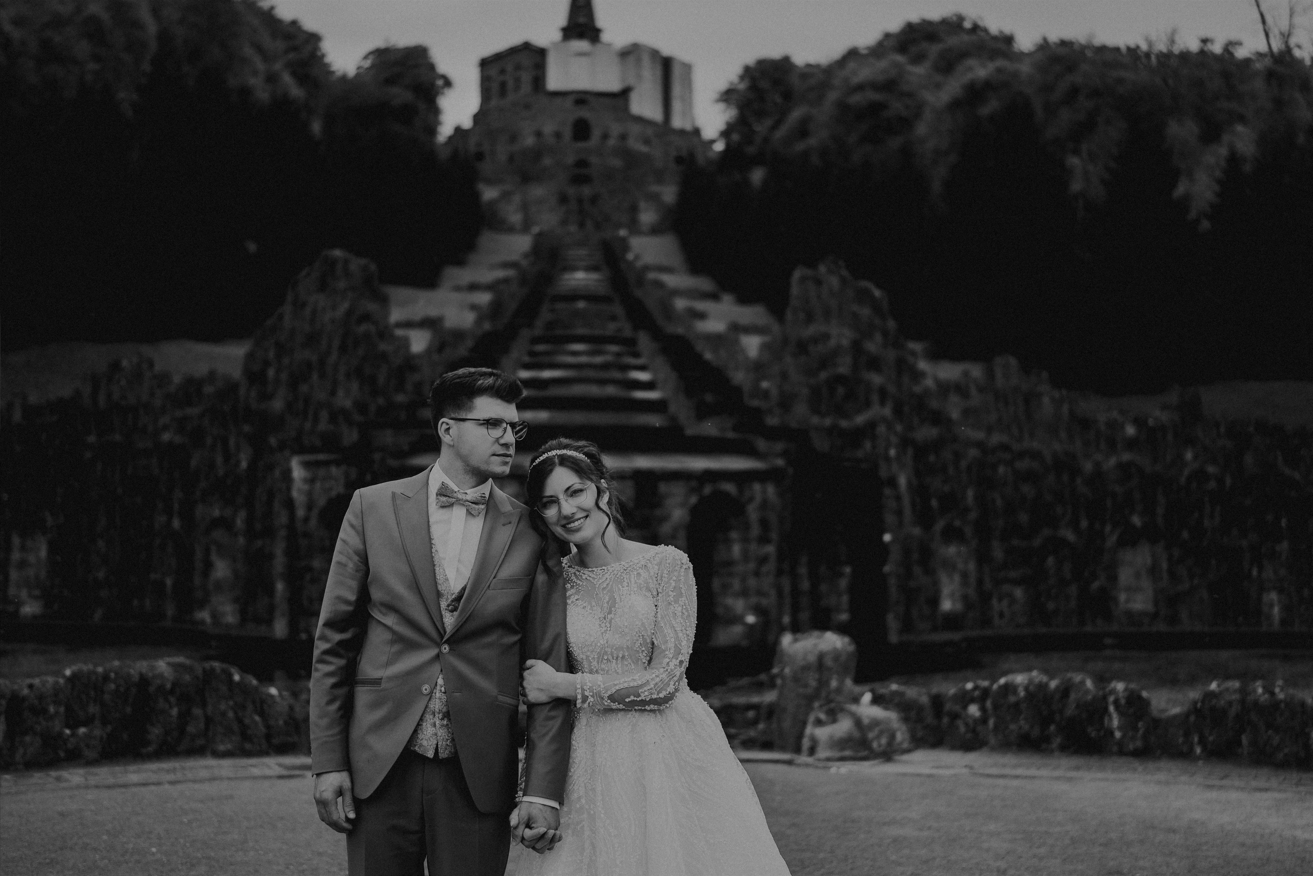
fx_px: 1277
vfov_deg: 37.9
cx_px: 656
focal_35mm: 35
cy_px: 438
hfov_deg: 54.4
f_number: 1.4
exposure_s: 1/4000
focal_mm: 35
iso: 200
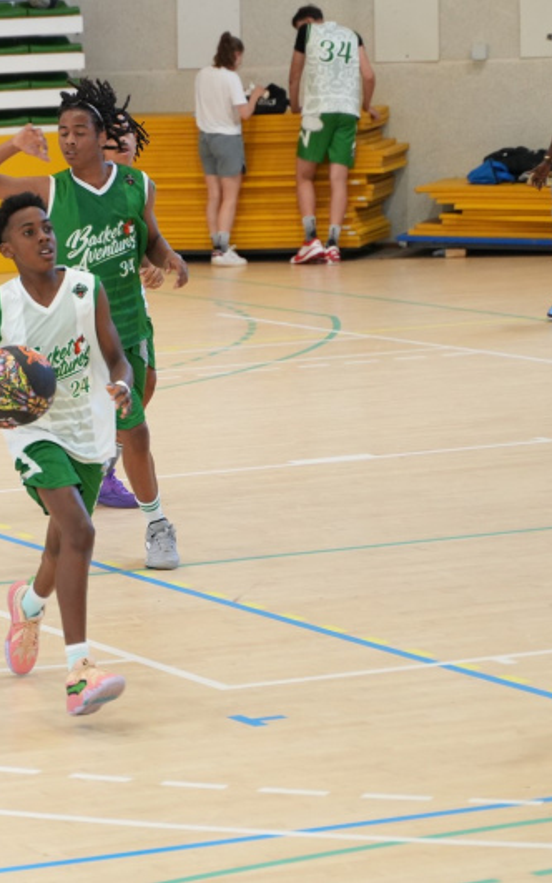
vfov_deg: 12.1
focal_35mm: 173
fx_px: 4157
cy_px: 442
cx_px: -15
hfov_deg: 7.6
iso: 1000
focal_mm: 75
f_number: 2.8
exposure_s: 1/500
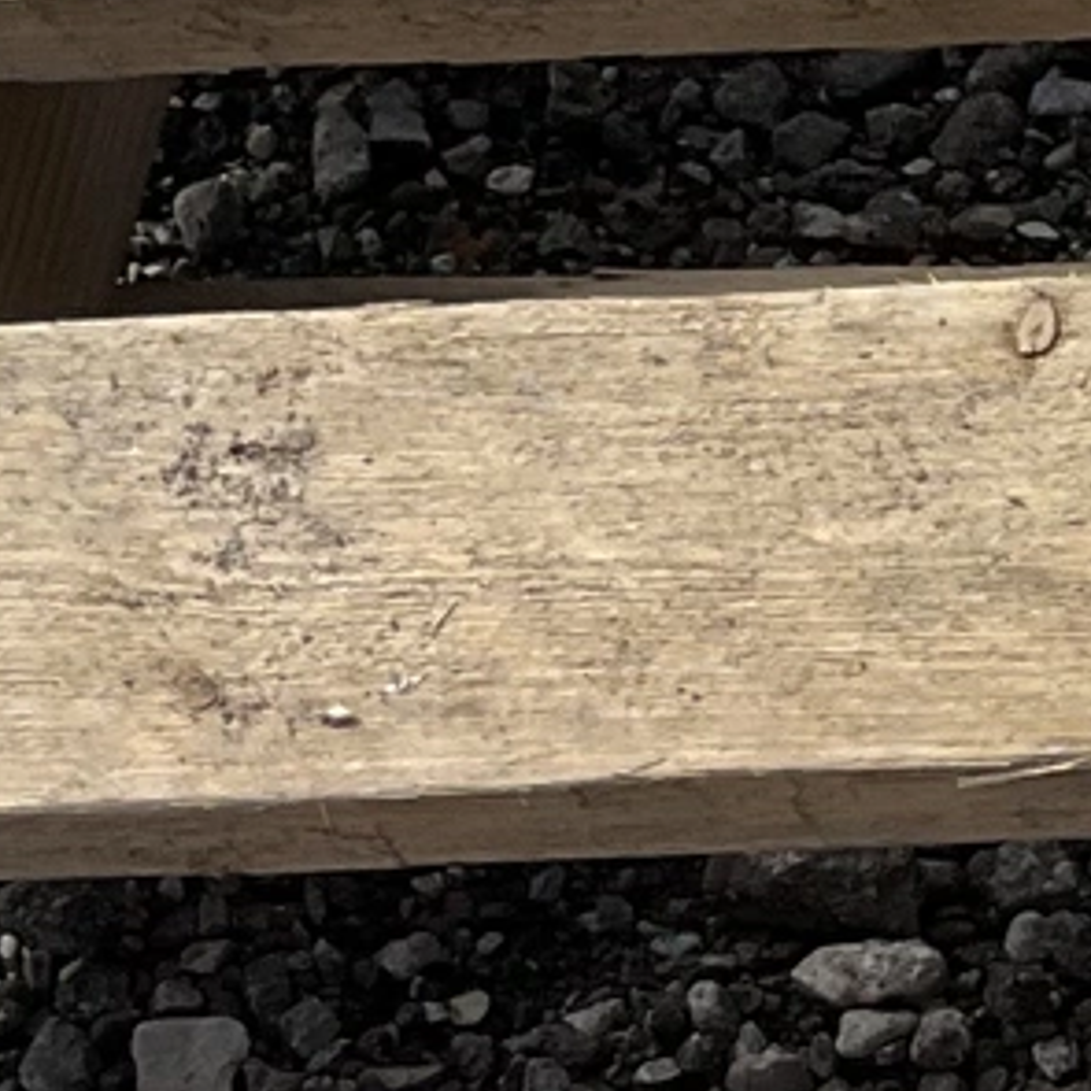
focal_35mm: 174
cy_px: 570
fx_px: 6204
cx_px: 2844
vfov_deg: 10.0
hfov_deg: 8.8
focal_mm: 3
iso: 25
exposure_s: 1/883
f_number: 1.8
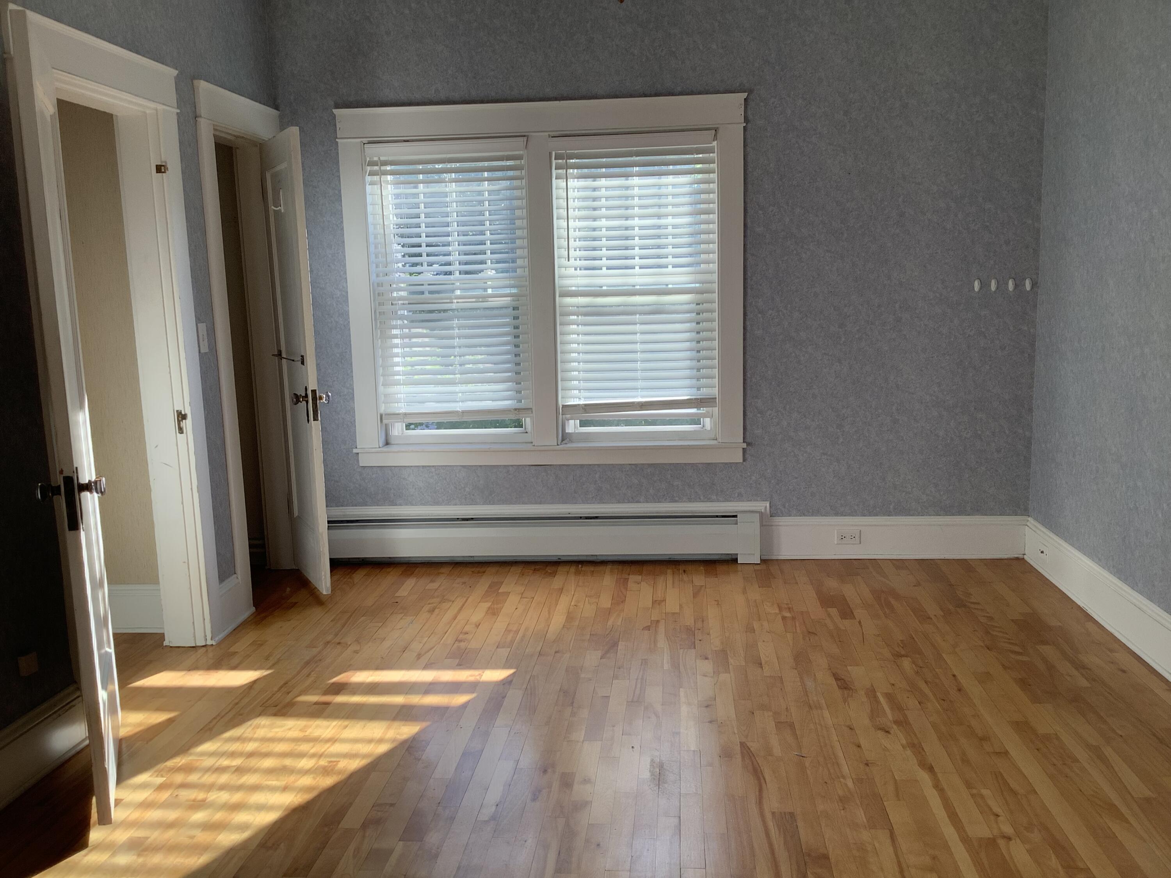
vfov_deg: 45.4
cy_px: 439
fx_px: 1049
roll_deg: +0.5
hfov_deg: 58.4
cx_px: 586
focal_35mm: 31
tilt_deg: -9.7
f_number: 2.4
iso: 32
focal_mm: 3.3
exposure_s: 1/120
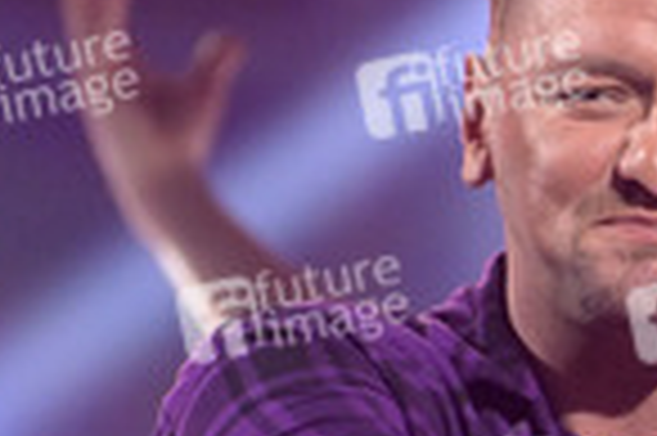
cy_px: 423
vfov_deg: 0.9
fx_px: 28110
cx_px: 803
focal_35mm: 1542
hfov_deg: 1.3
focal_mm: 500
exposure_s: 1/400
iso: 8000
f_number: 5.6
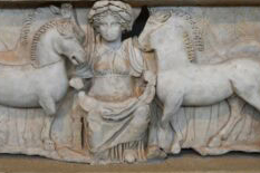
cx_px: 113
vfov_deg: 23.2
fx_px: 419
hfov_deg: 34.5
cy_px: 49
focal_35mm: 58
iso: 320
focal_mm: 20
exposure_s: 1/30
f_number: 5
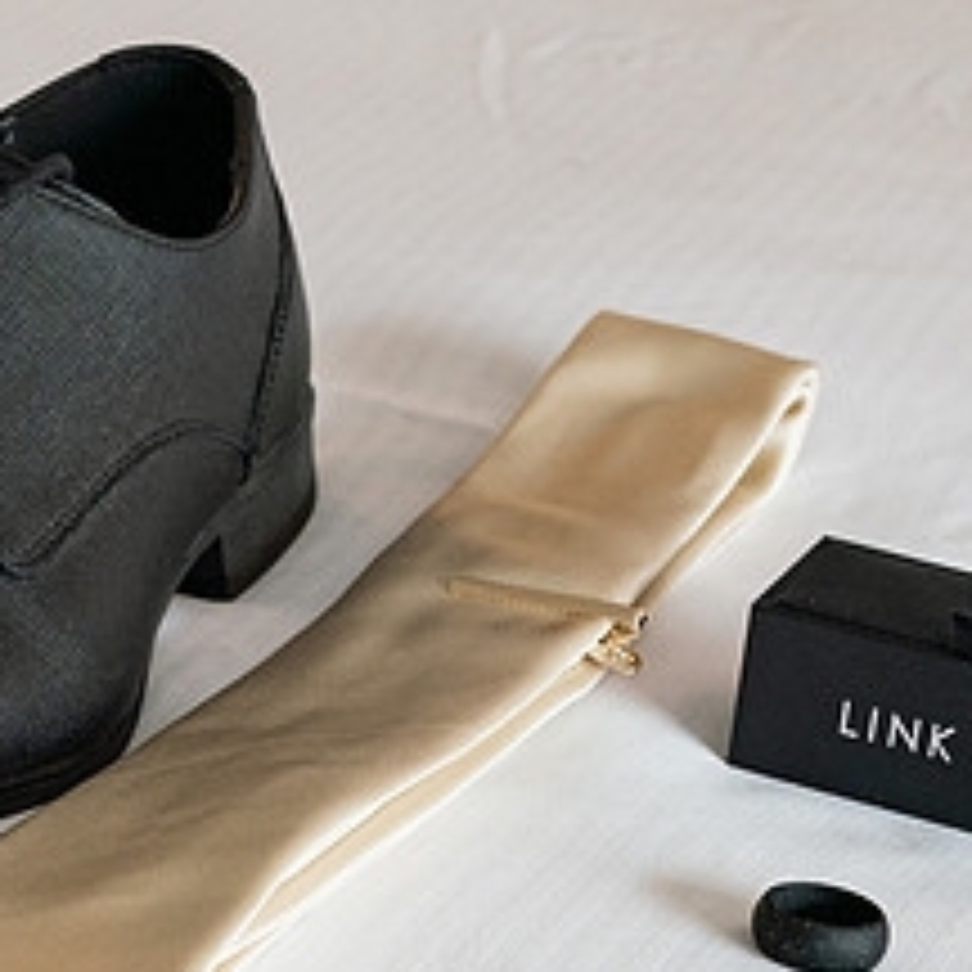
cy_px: 748
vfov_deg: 13.6
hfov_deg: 13.5
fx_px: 4066
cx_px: 23
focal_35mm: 128
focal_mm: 35
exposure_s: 1/60
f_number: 6.3
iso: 800
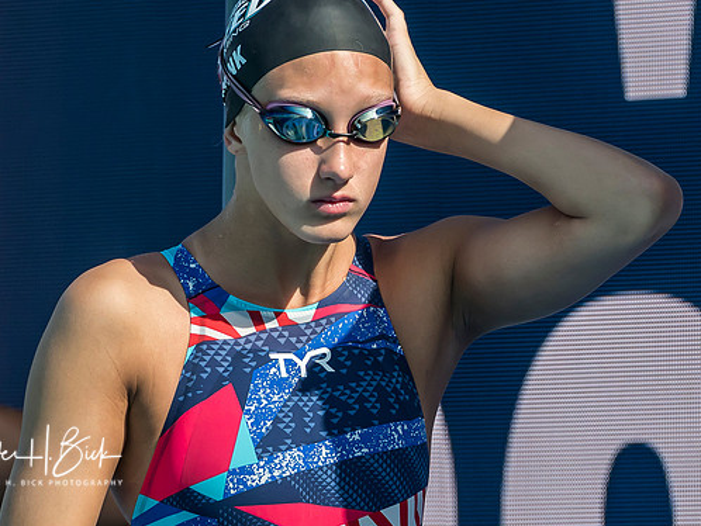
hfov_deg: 2.4
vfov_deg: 1.8
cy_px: 156
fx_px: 16533
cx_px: 295
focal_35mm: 816
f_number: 5.6
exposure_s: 1/1250
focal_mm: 200
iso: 250
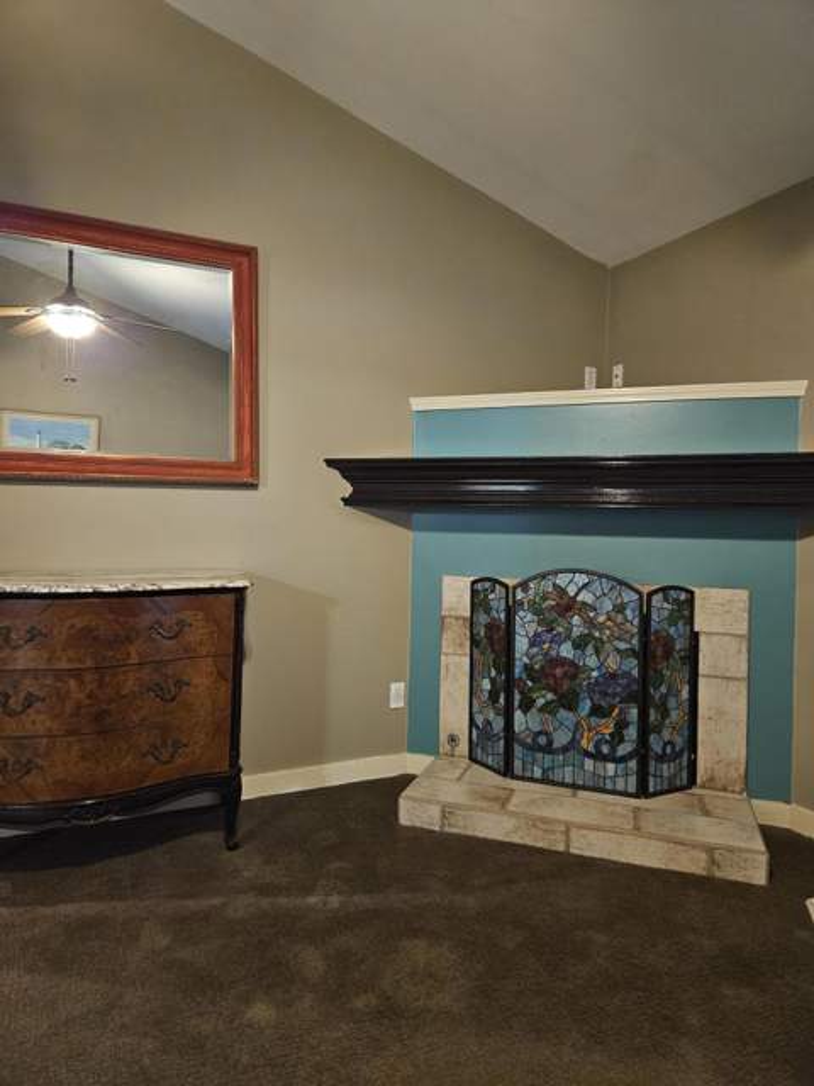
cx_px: 407
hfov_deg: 58.9
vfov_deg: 73.9
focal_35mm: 23
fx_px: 721
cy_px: 543
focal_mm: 5.4
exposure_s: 1/24
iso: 800
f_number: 1.8
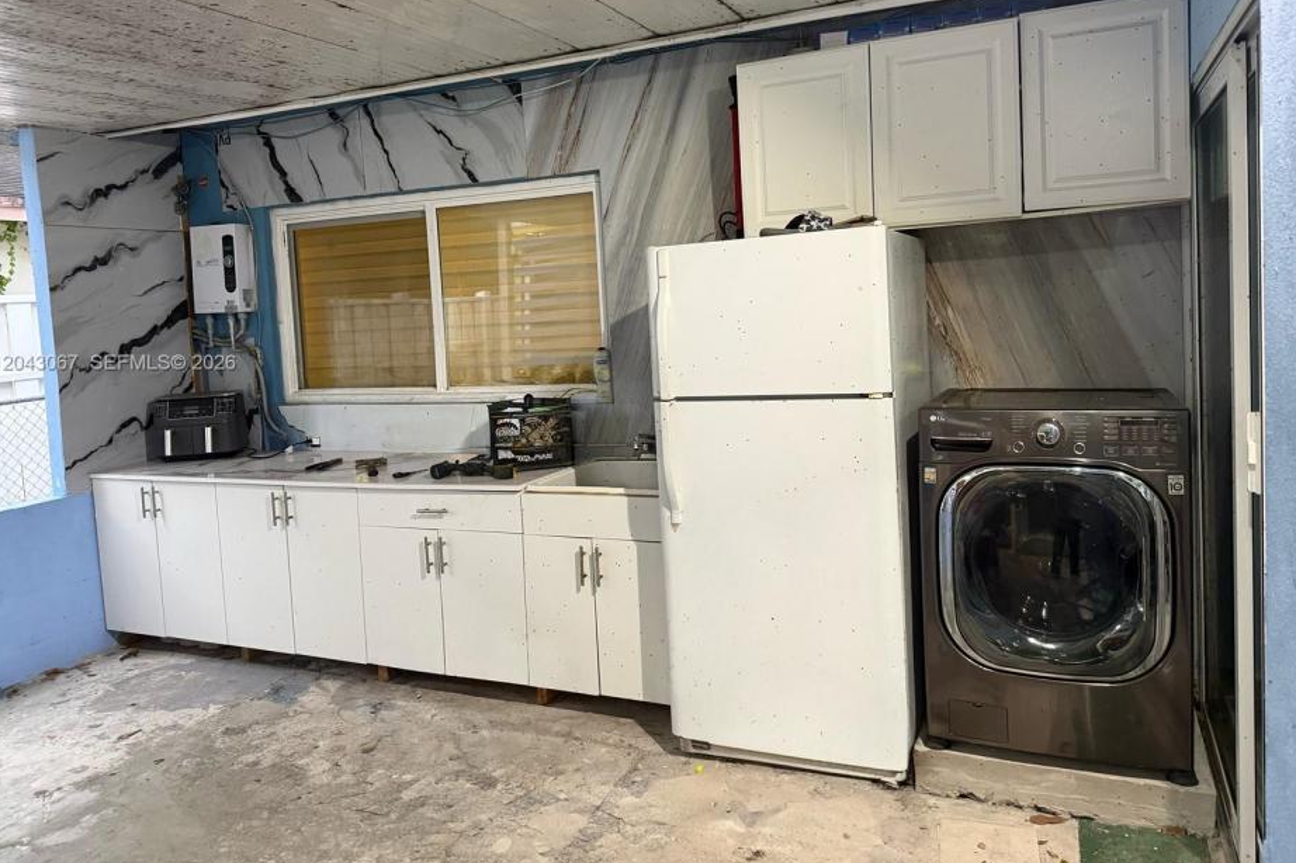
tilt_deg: -1.7
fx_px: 936
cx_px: 648
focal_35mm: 26
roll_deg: +3.8
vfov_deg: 49.3
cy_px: 364
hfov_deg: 69.4
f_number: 1.78
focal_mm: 6.76
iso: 400
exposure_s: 1/60
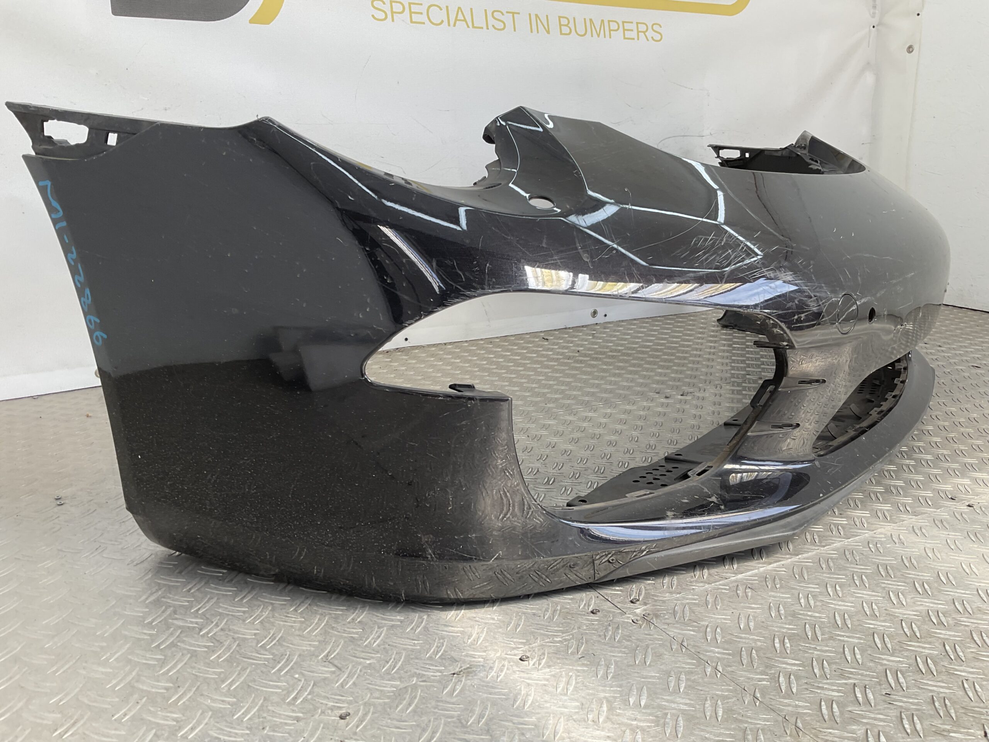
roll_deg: -2.9
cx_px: 494
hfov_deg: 61.7
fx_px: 829
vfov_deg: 48.2
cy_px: 371
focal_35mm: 29
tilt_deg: -16.0
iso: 16
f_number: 1.8
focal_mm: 3
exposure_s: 1/152
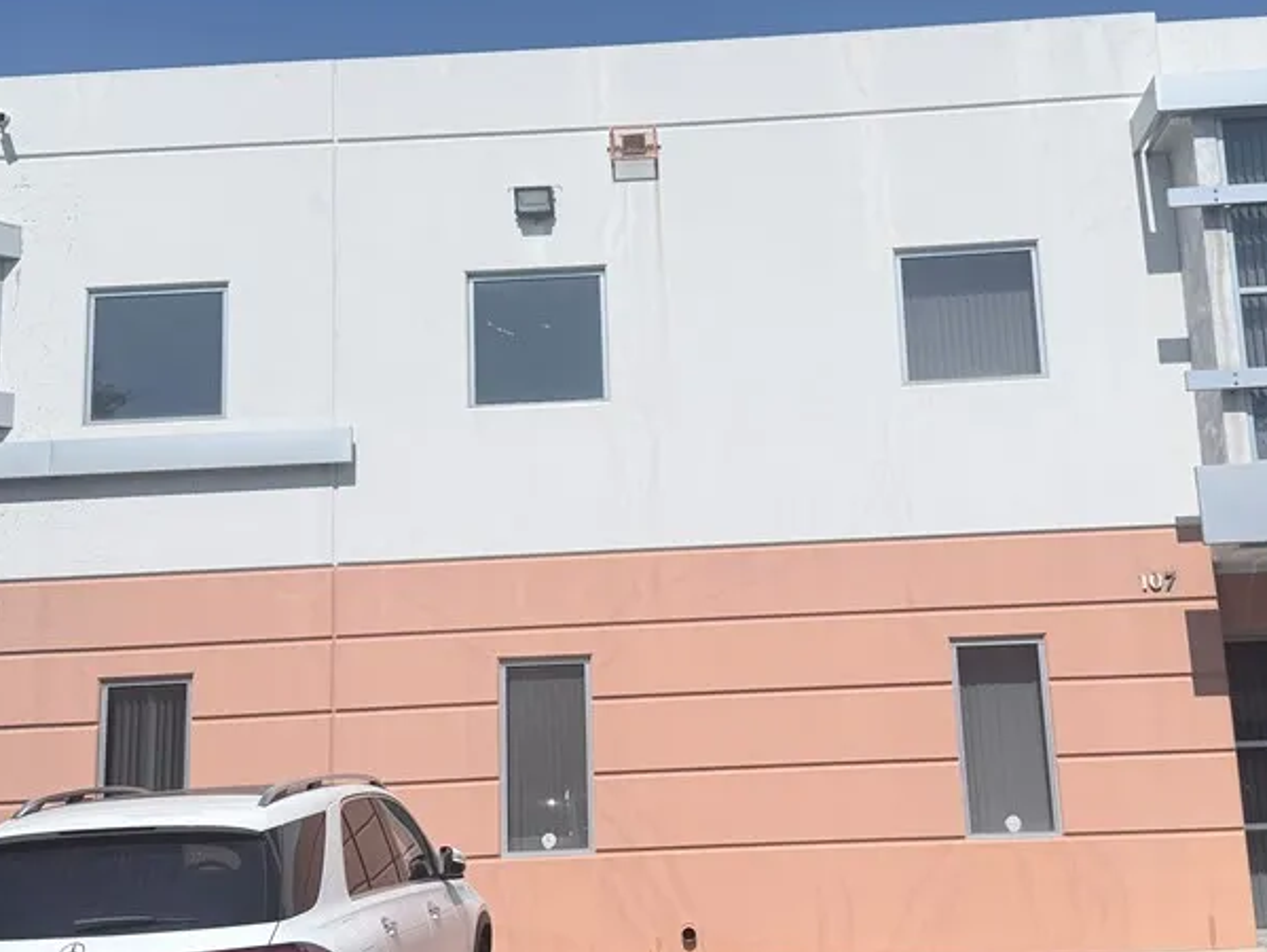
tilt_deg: +12.0
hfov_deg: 45.7
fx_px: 1502
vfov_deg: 35.2
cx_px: 698
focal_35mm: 41
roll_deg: +2.3
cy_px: 497
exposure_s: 1/9091
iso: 80
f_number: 1.78
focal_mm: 6.76
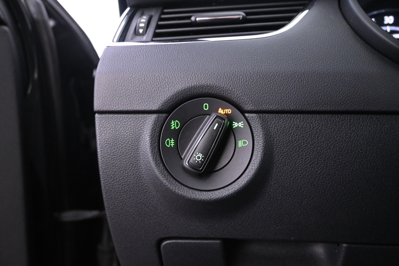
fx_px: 332
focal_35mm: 30
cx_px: 200
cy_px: 133
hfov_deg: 61.9
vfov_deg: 43.6
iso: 3200
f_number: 3.8
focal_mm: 20
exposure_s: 1/15
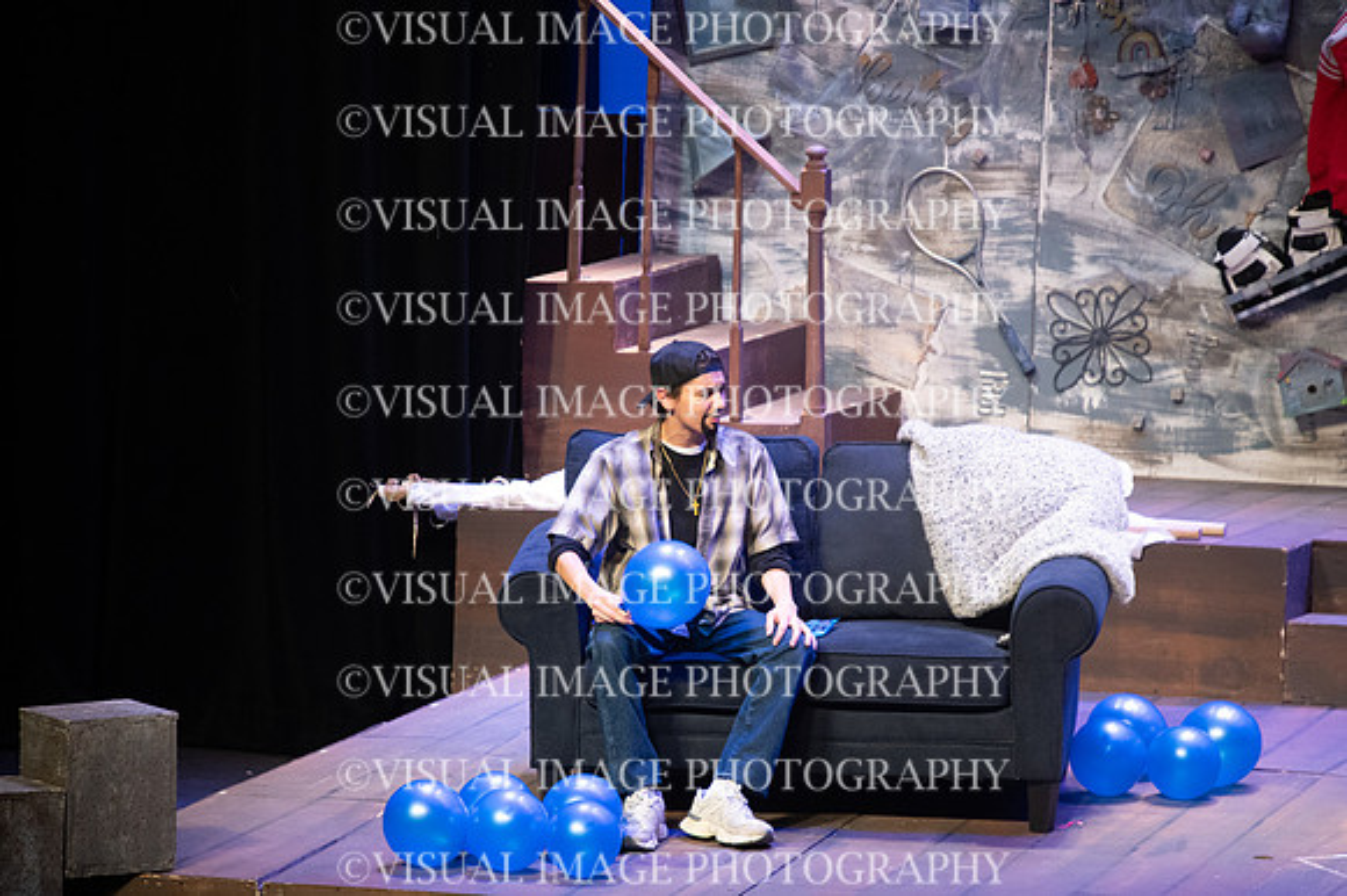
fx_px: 13836
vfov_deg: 3.7
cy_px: 448
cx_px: 674
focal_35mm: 370
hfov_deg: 5.6
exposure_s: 1/160
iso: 5600
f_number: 6.3
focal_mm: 370
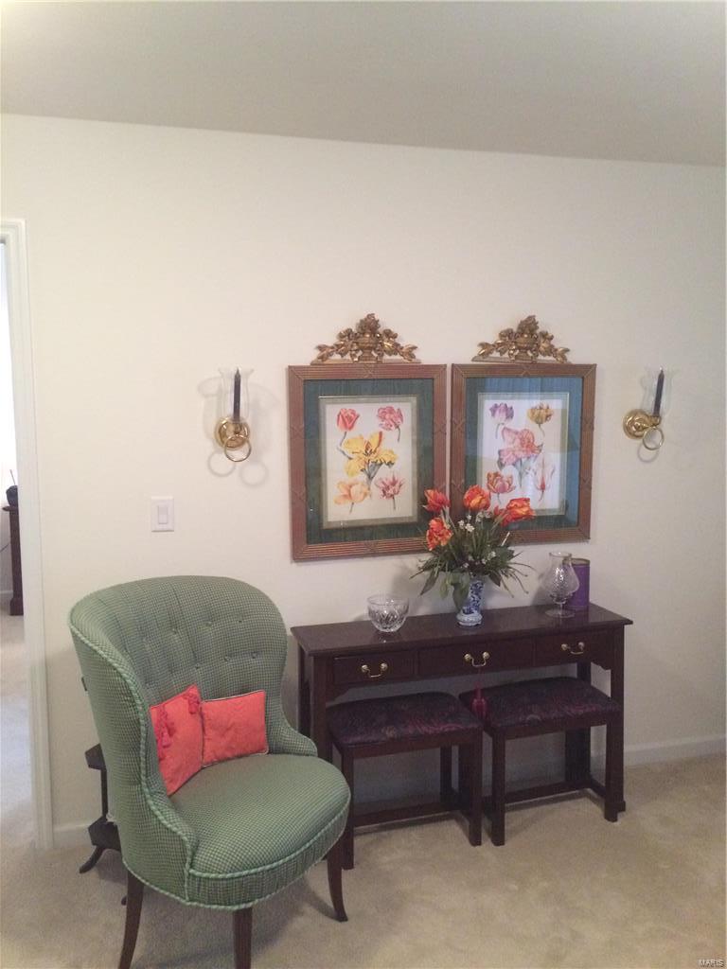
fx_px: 812
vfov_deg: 61.7
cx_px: 364
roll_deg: +1.1
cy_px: 484
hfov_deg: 48.2
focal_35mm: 29
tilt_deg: -11.1
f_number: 2.2
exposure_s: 1/30
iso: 320
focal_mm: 4.15
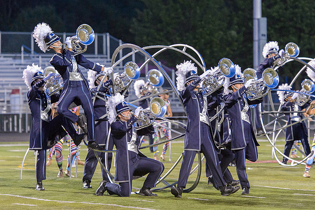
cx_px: 173
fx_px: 1794
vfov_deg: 6.7
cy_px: 101
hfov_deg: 10.0
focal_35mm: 205
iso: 6400
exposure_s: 1/250
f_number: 3.5
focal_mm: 145
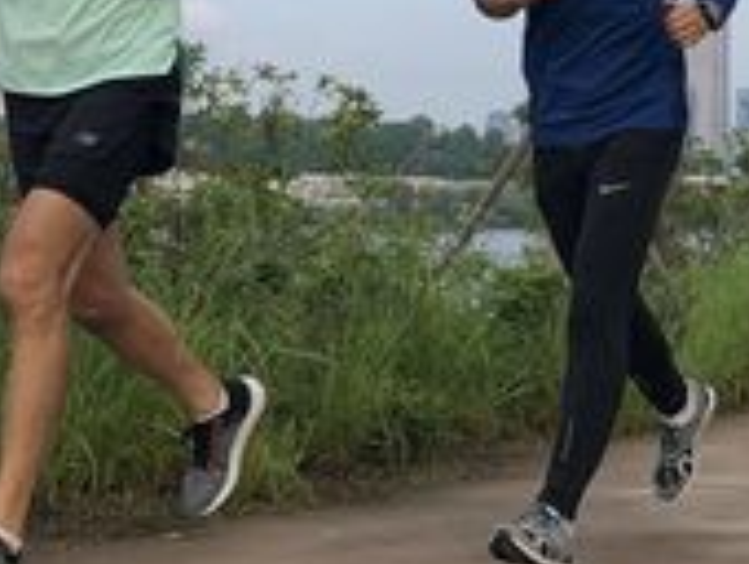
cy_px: -75
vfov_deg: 15.6
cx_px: 665
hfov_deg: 20.9
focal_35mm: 92
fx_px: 1993
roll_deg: +0.0
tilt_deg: +8.7
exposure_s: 1/558
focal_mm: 3.99
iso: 20
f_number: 1.8
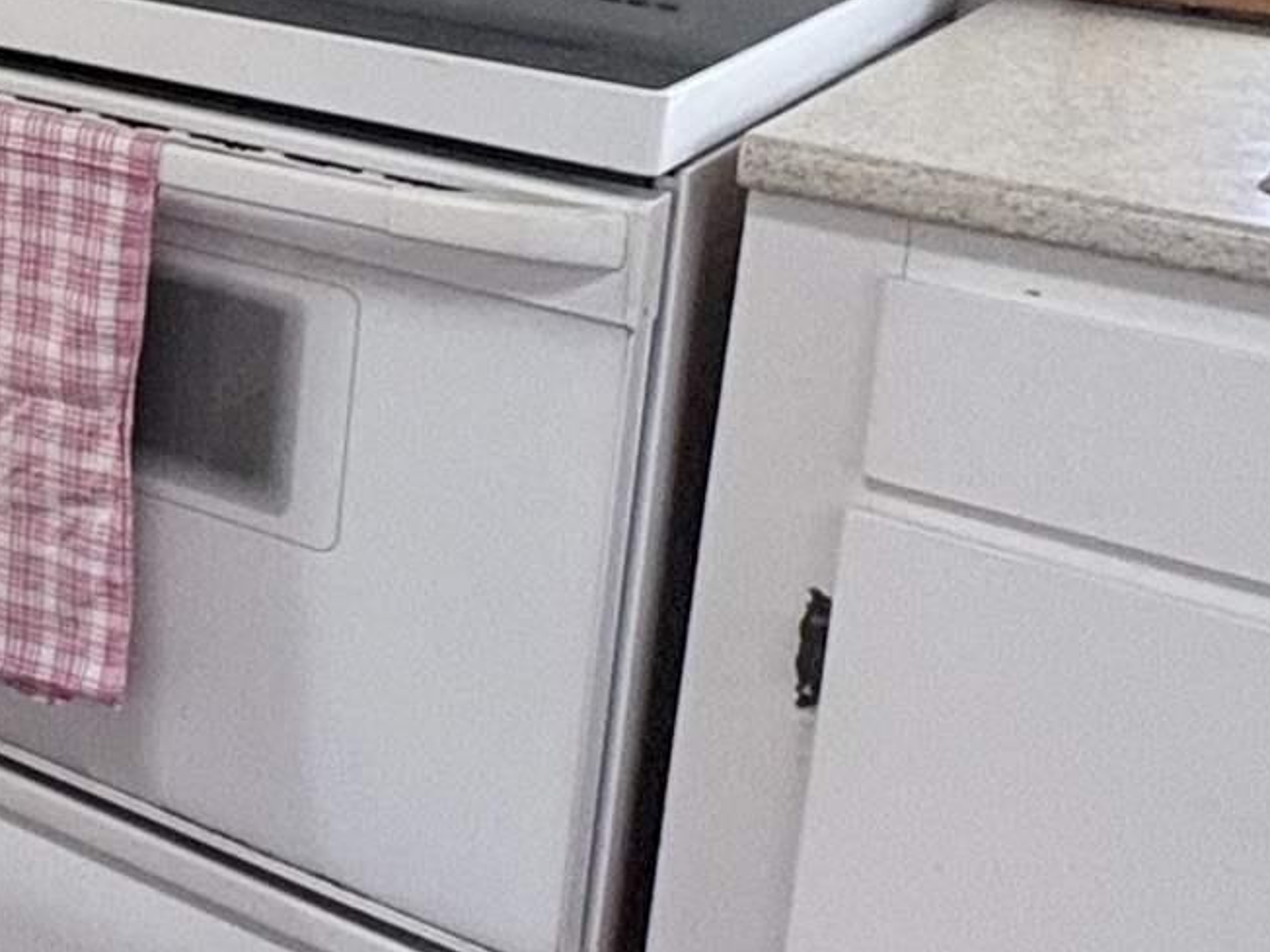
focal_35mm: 66
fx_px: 2421
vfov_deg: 21.0
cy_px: -136
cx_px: -728
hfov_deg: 22.8
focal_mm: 2.22
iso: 200
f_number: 2.2
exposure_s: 1/99
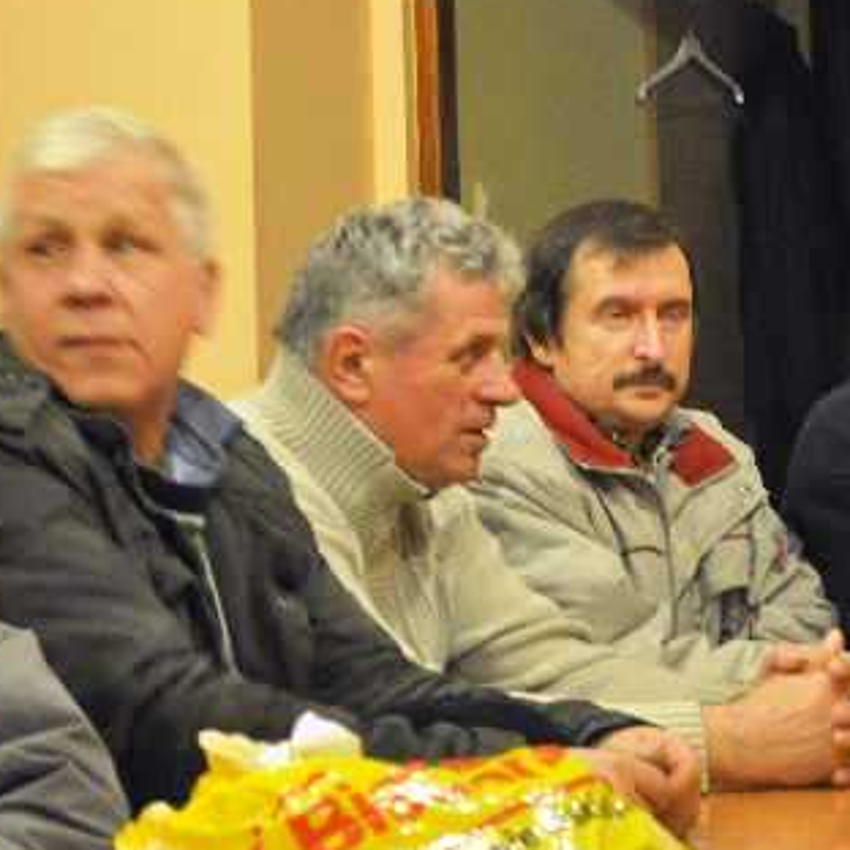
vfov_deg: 12.8
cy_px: 413
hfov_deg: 12.8
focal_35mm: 136
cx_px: 700
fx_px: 3778
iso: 1600
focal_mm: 52
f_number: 5.6
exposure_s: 1/8
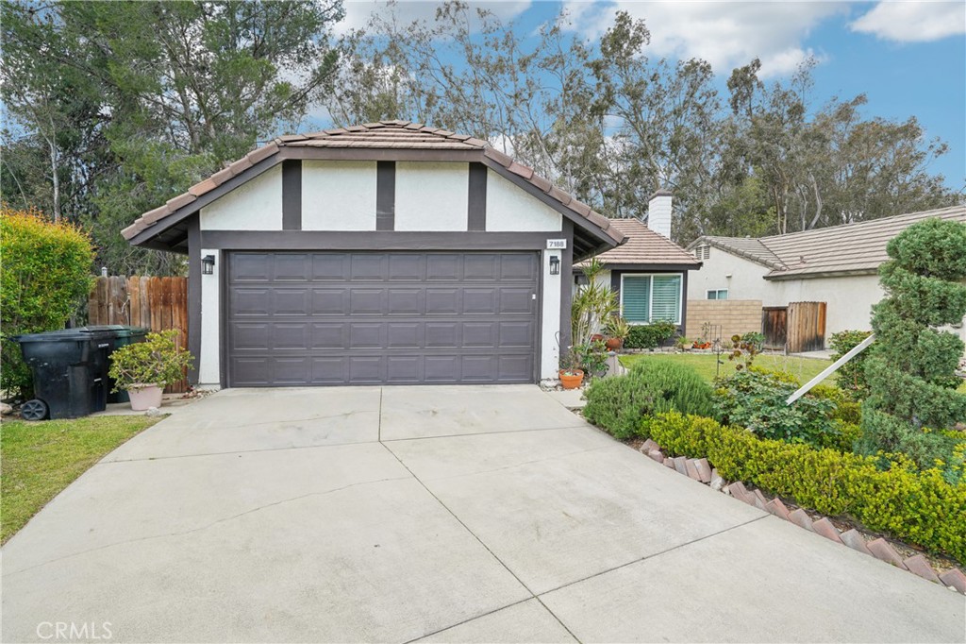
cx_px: 483
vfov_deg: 73.7
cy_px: 322
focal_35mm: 16
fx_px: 429
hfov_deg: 96.8
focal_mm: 16
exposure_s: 1/100
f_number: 8
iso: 100
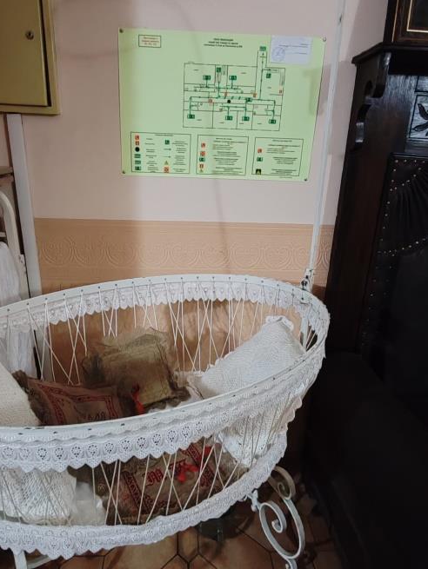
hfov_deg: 54.9
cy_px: 305
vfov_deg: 69.3
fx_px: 412
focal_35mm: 25
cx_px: 202
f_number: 2.2
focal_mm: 1.96
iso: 1250
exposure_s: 1/20
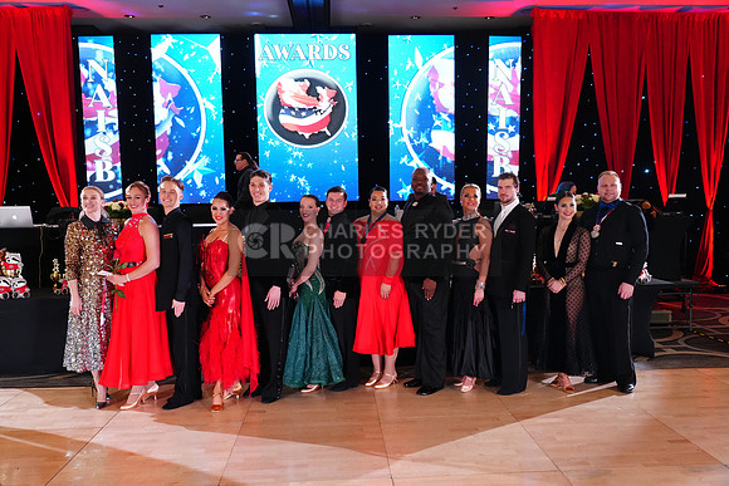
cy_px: 243
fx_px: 587
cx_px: 364
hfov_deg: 63.6
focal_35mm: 29
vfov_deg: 45.0
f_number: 4
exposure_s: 1/200
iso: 4000
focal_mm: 29
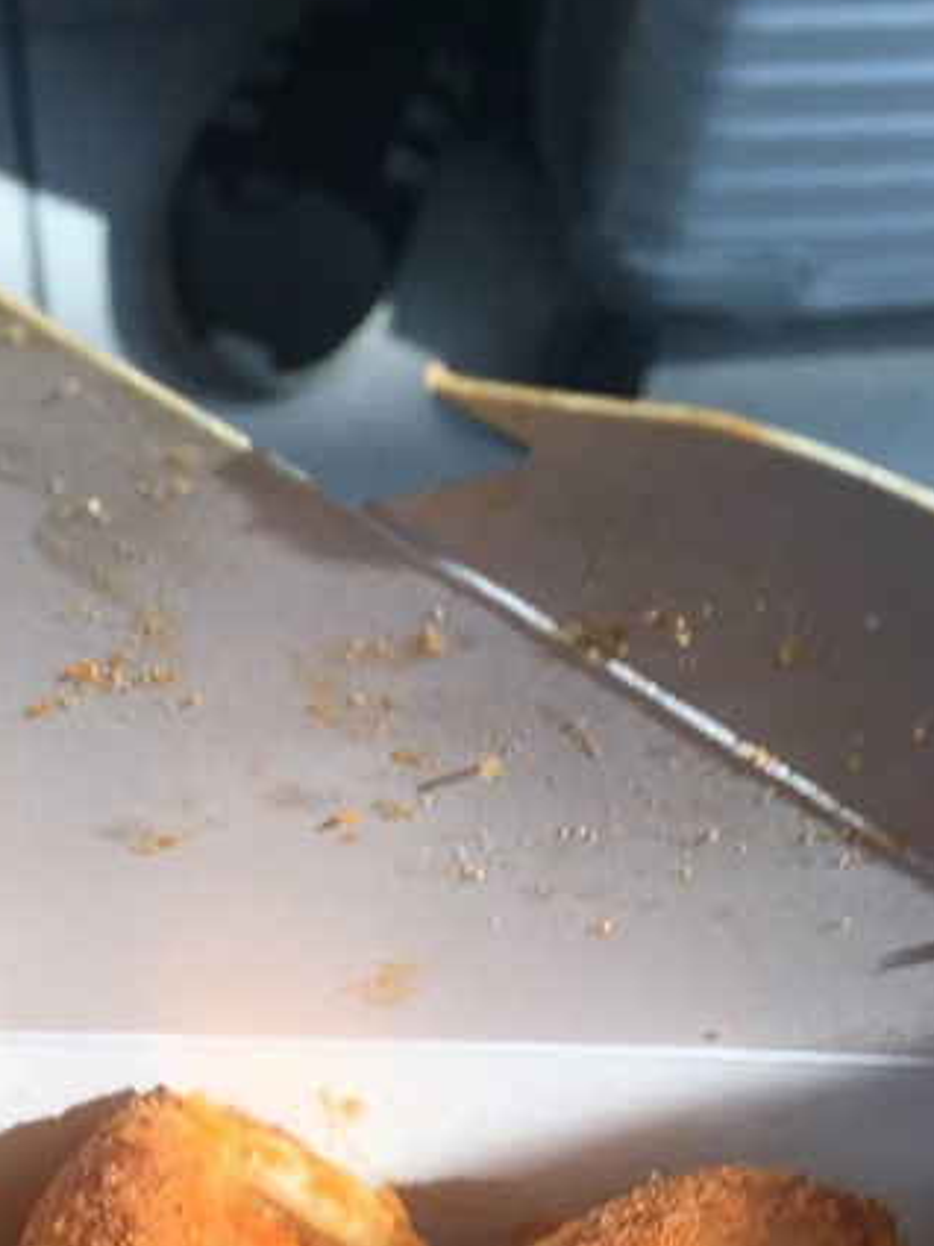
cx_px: -76
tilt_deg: -60.3
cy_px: 1058
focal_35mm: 70
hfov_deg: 20.1
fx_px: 2518
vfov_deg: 27.0
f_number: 2.2
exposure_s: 1/106
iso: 25
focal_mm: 4.15
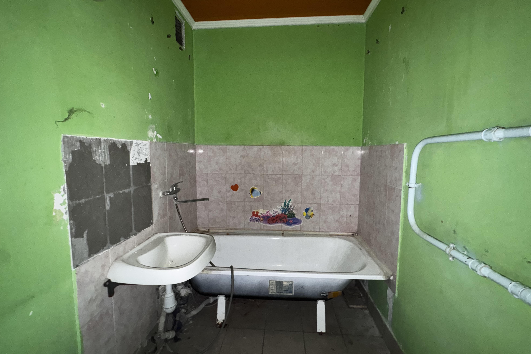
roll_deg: +0.3
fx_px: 221
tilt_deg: -5.1
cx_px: 268
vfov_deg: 77.3
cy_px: 172
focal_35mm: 15
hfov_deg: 100.4
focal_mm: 2.22
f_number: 2.2
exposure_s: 1/19
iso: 200
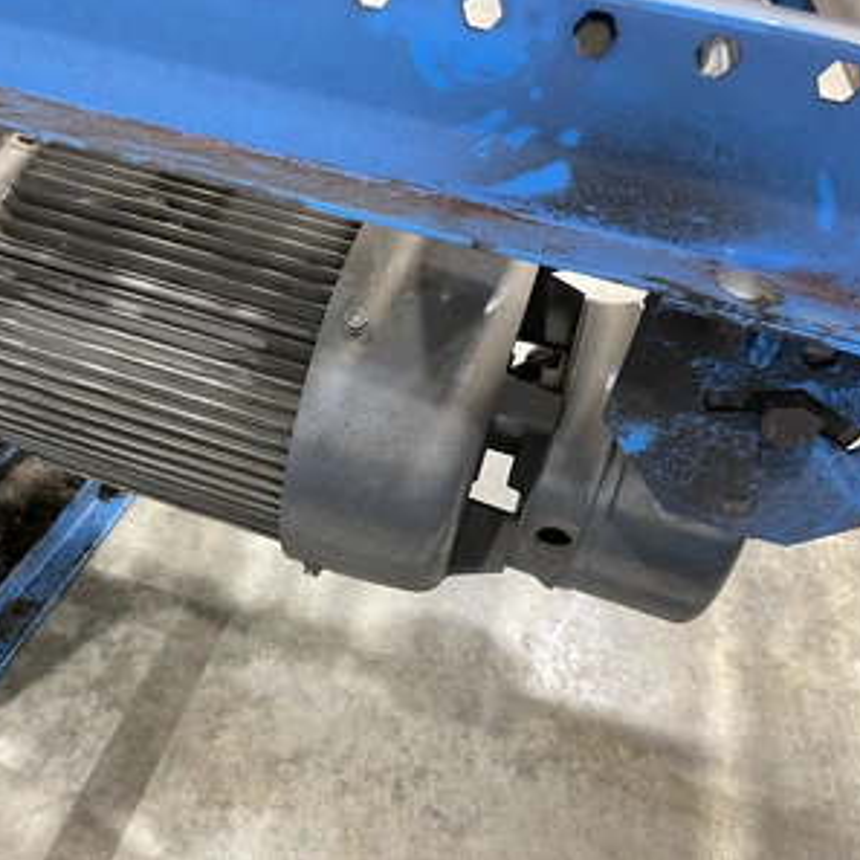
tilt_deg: -35.7
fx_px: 871
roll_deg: -7.0
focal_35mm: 31
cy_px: 429
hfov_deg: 52.0
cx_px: 321
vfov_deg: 52.5
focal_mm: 4.2
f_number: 1.6
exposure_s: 1/60
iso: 200
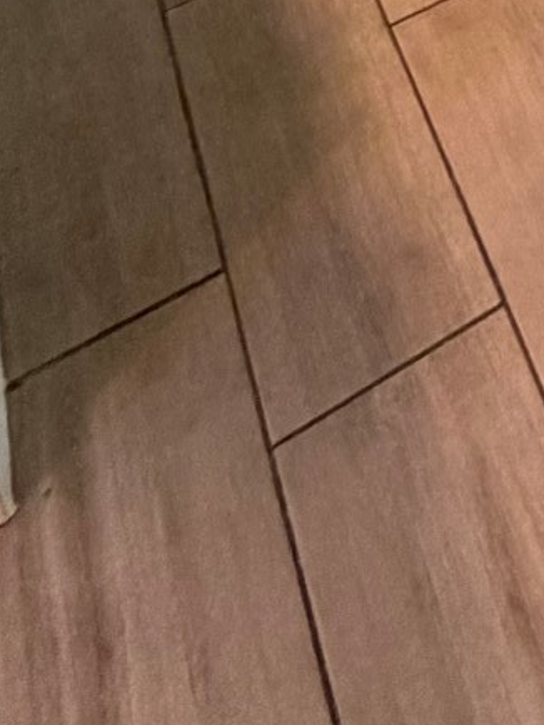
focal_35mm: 66
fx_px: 1382
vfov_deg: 19.5
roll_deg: +0.3
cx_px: 1086
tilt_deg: -20.7
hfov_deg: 16.7
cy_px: -663
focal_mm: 2.22
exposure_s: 1/60
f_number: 2.2
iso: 400
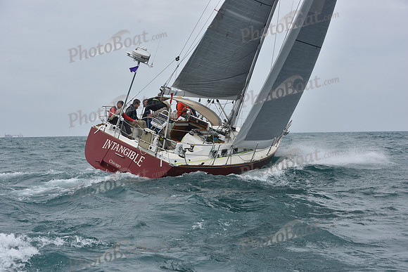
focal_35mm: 70
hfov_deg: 28.8
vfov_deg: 19.5
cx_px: 204
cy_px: 136
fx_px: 793
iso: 250
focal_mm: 70
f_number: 9
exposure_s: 1/800
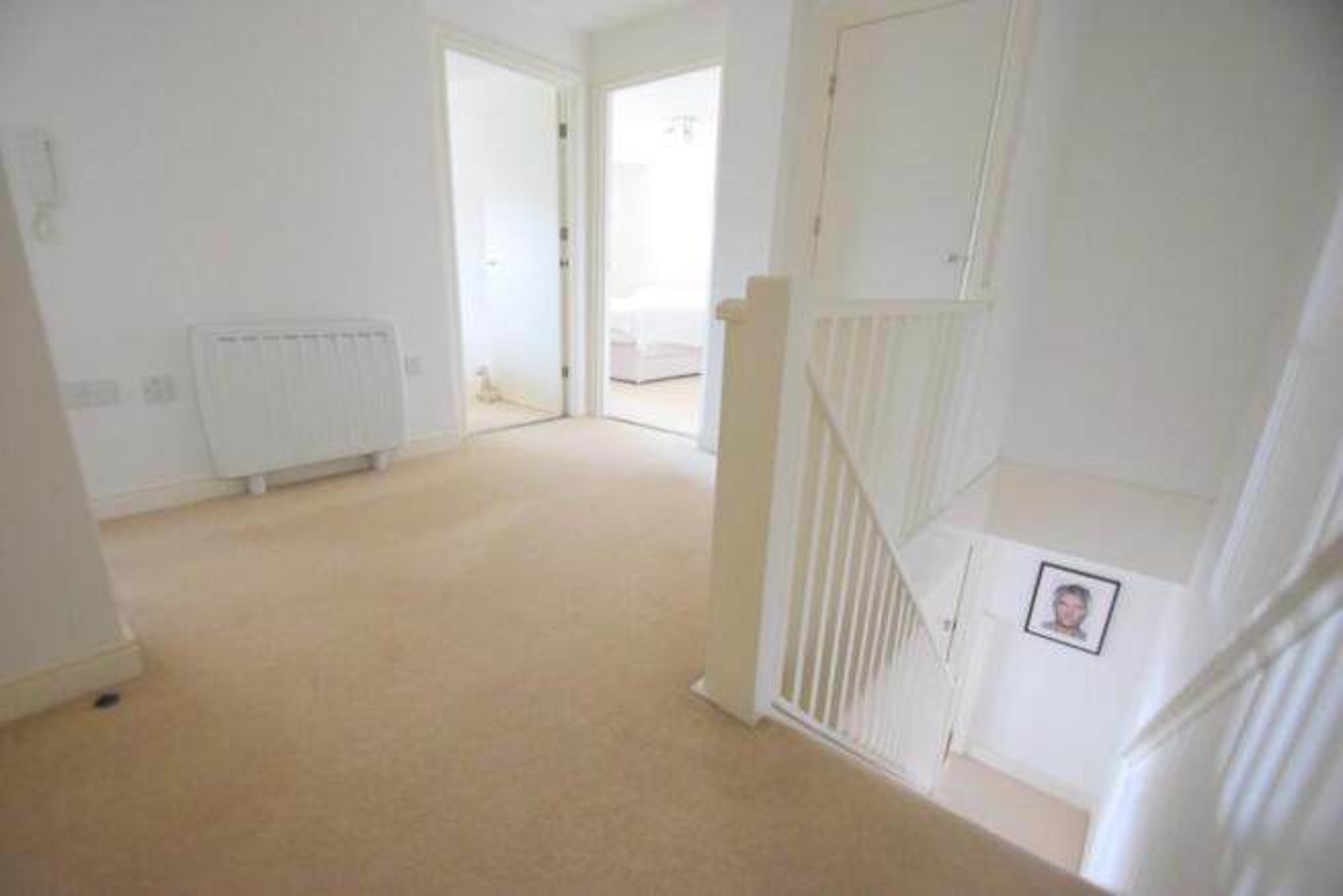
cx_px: 672
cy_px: 448
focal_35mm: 15
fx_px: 560
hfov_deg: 100.4
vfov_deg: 77.4
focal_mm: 10
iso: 2500
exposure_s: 1/60
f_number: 3.5
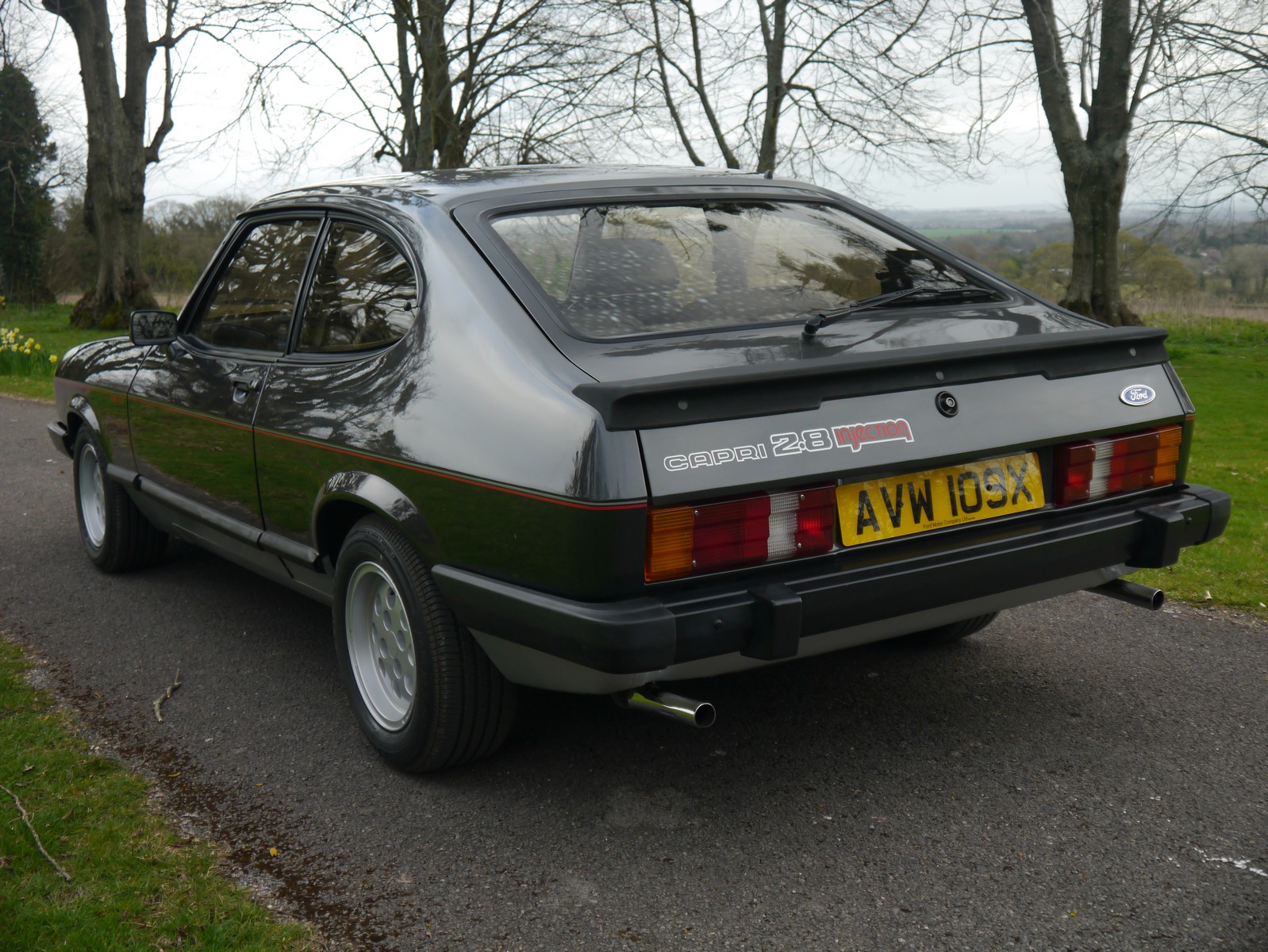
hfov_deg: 42.9
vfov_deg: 32.9
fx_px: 1612
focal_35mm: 44
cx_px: 634
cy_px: 476
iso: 160
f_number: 4.4
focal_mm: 22
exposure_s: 1/60
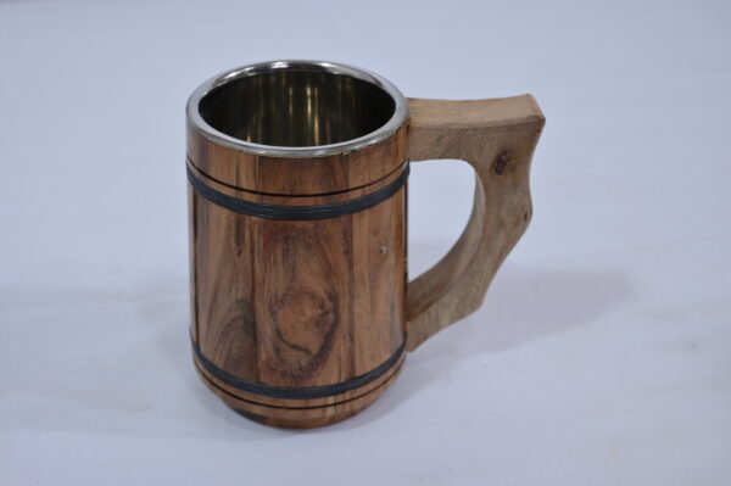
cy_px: 243
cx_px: 366
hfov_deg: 41.1
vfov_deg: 28.0
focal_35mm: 48
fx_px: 974
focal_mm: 48
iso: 500
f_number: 7.1
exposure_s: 1/125
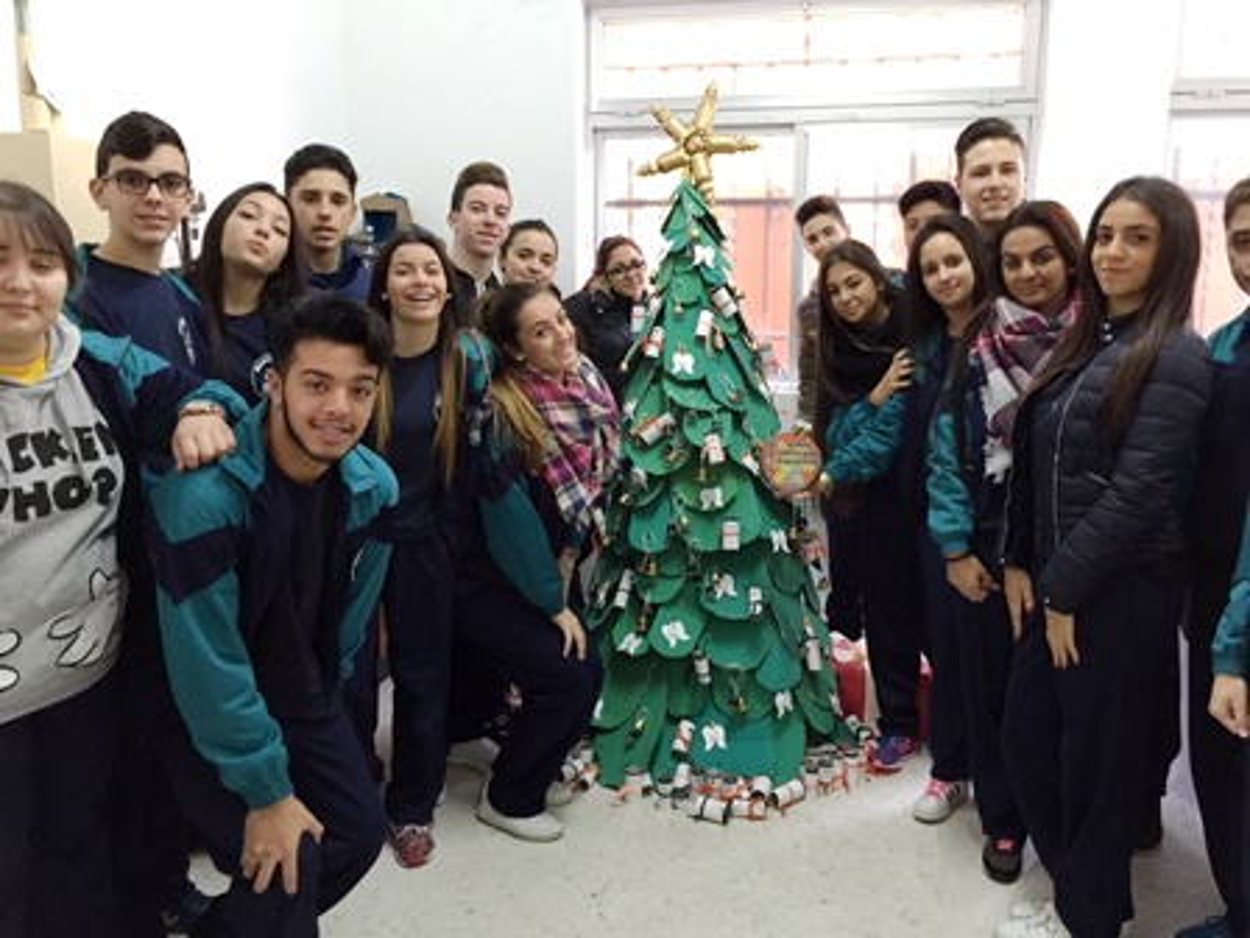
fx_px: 1047
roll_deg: -0.3
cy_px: 469
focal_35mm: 29
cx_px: 625
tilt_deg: -8.7
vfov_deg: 48.2
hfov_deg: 61.7
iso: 100
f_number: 2.2
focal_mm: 4.15
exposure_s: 1/10
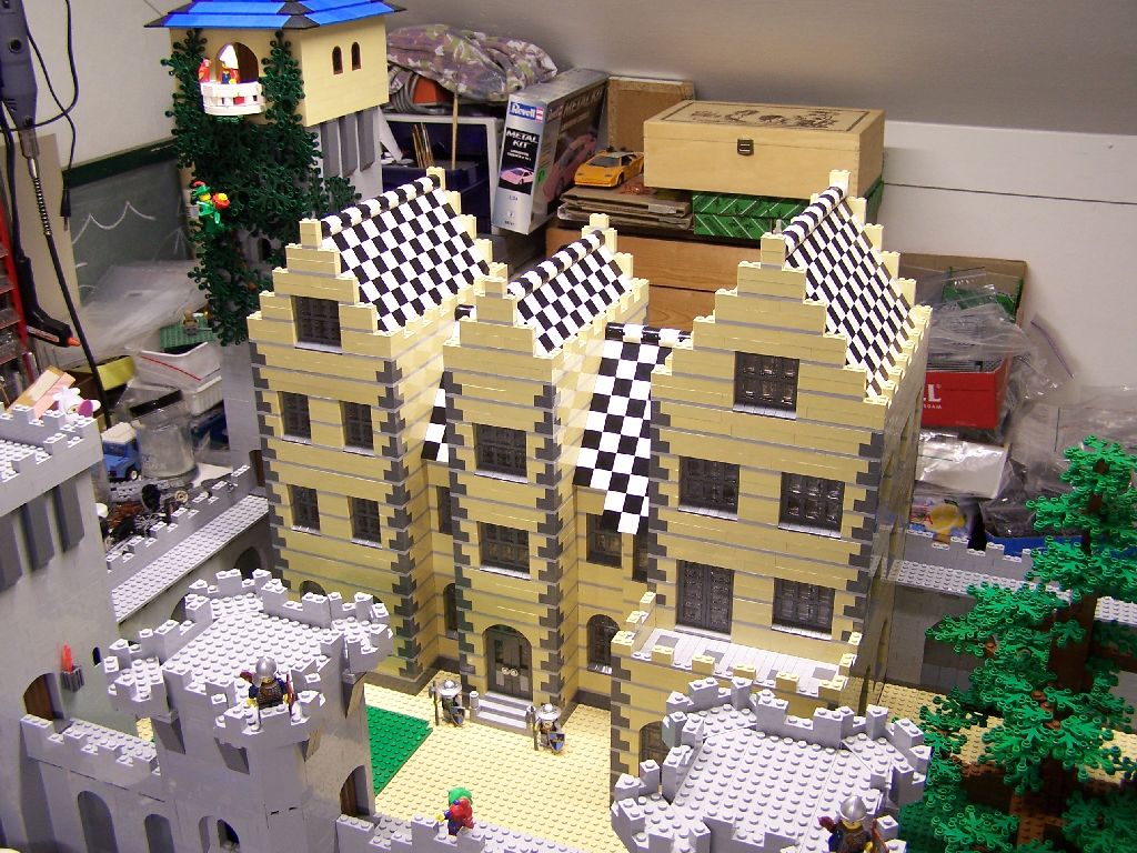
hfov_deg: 49.0
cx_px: 568
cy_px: 426
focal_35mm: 38
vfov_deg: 37.7
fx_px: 1248
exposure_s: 1/6
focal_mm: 6.3
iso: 80
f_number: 2.8
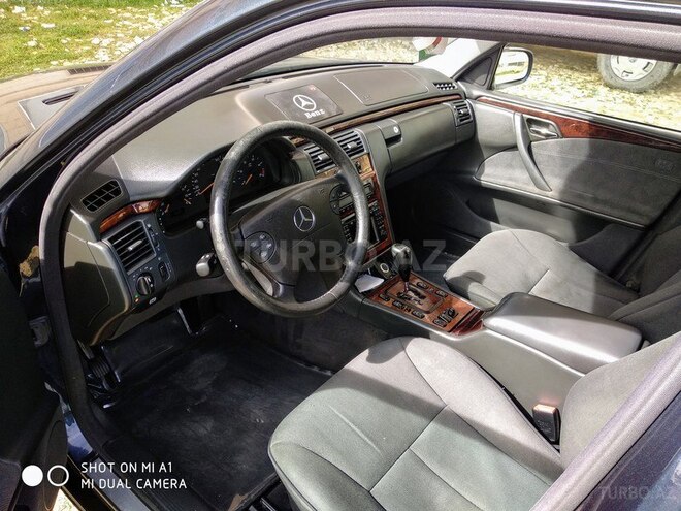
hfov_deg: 67.3
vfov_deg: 53.1
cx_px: 340
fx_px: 511
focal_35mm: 26
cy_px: 256
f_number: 2.2
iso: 160
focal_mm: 3.81
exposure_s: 1/100
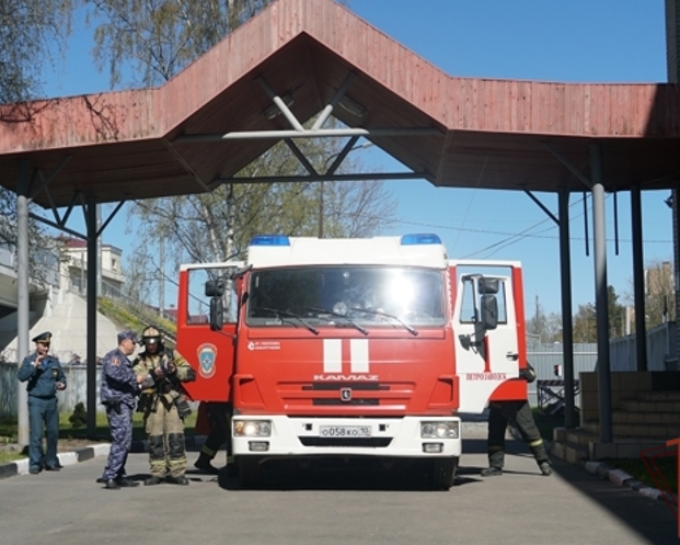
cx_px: 322
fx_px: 1027
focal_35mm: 51
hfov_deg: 36.6
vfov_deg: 29.7
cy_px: 273
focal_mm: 30
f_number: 5
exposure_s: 1/800
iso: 100
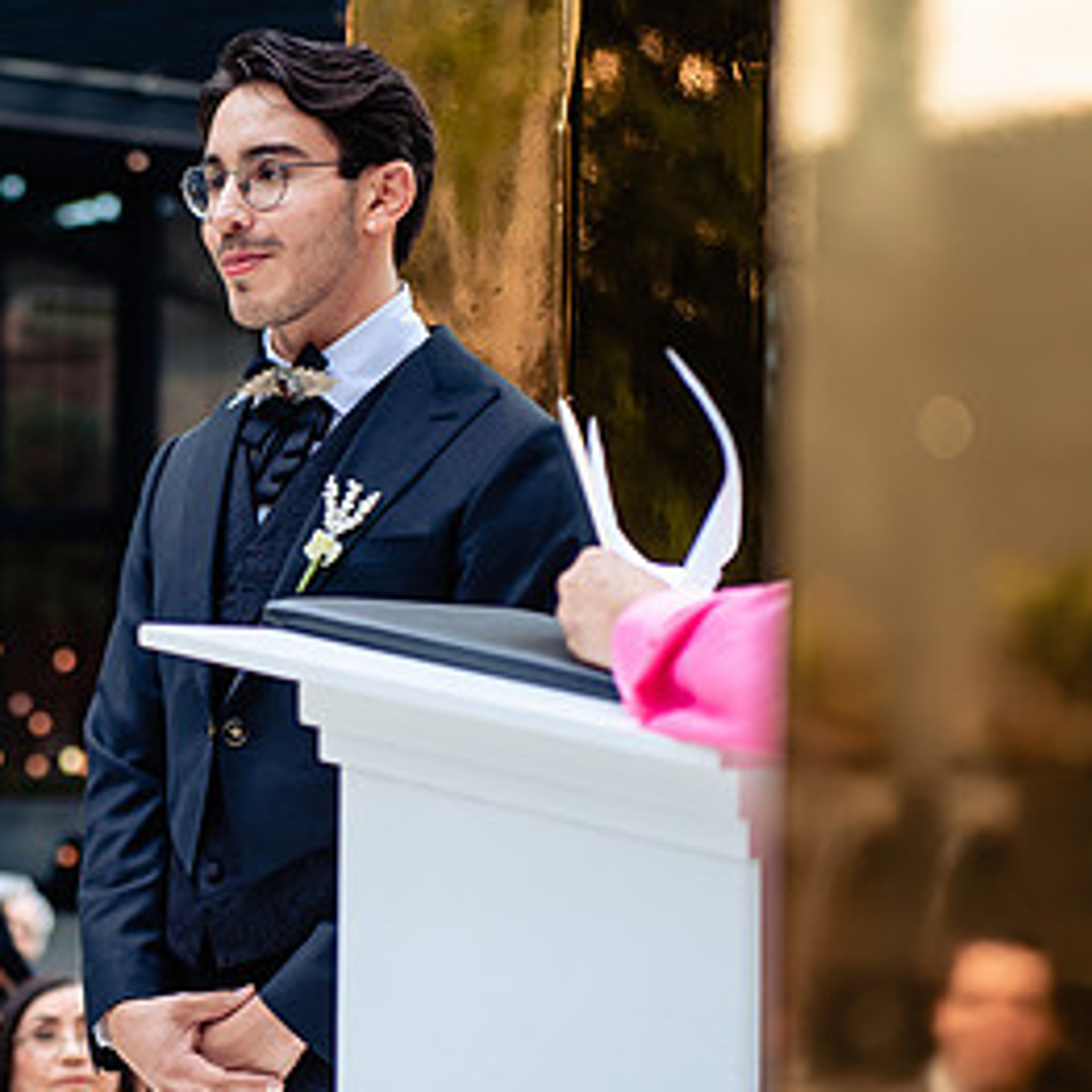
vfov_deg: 12.9
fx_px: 4818
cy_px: 565
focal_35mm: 135
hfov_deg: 12.8
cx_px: 71
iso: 320
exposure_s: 1/160
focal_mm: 70
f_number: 2.8
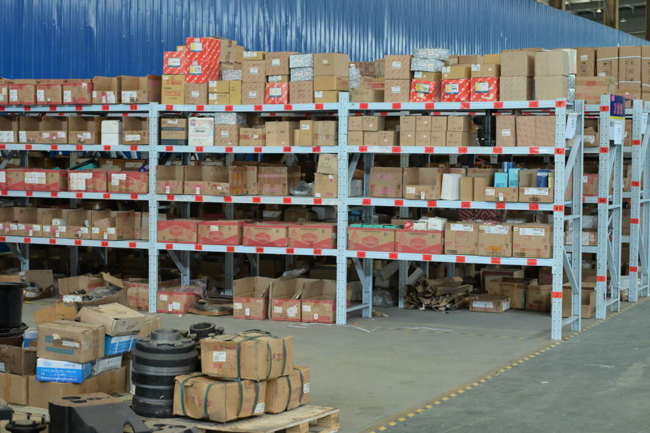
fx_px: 1263
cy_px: 216
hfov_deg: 28.9
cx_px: 325
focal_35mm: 70
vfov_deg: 19.4
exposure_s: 1/800
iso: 3200
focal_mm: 47
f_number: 4
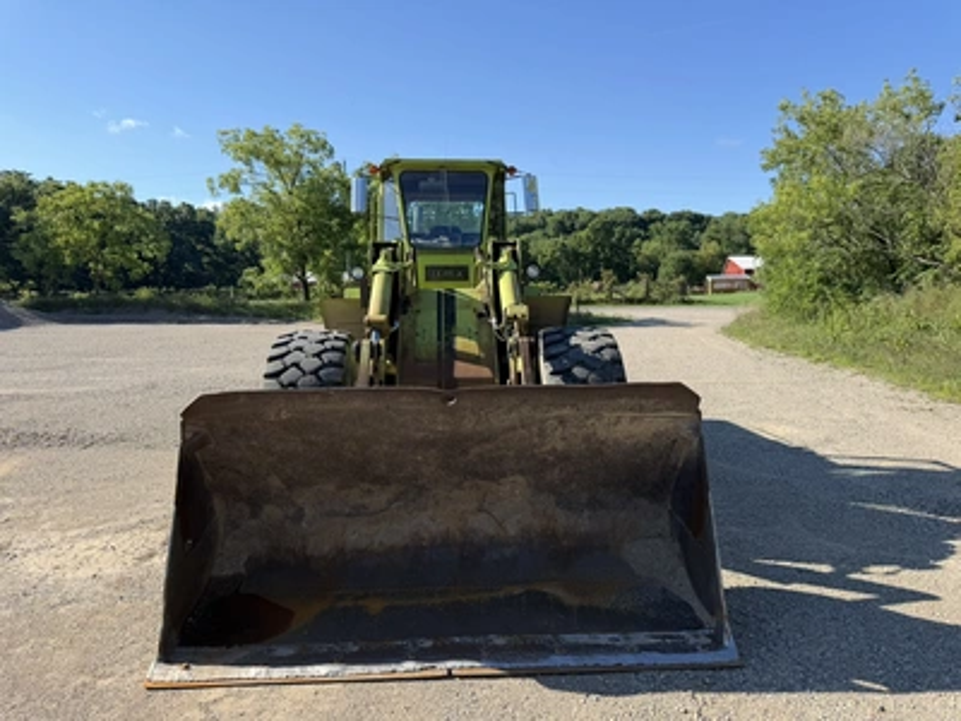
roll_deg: +0.6
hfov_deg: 71.6
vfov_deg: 56.8
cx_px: 480
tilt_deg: -5.2
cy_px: 360
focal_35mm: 24
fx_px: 666
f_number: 1.78
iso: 80
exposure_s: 1/2445
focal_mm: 6.76
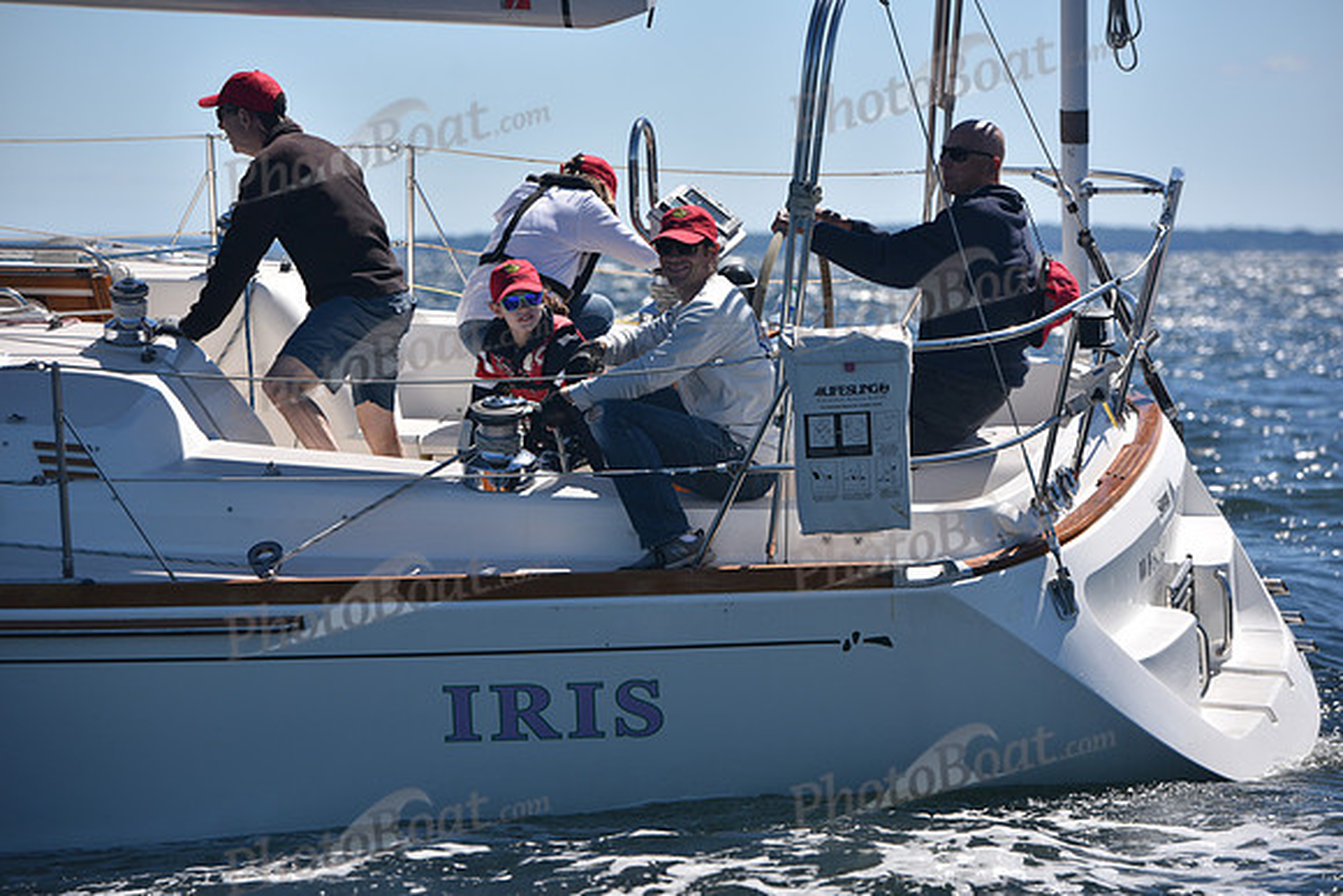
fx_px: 5597
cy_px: 448
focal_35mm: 150
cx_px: 672
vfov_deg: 9.2
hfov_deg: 13.7
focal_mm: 150
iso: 200
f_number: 4.5
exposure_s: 1/1000
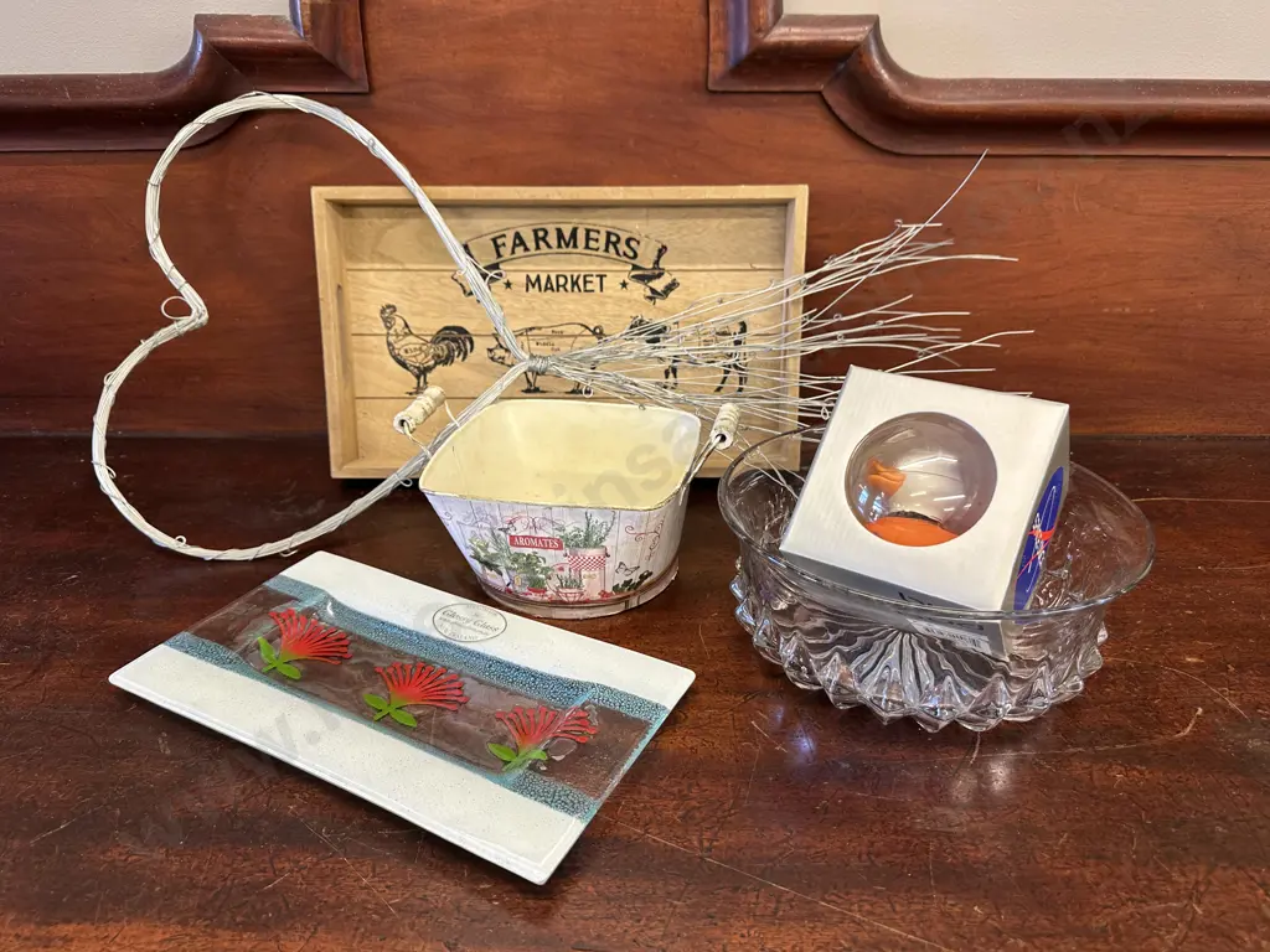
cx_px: 635
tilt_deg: -26.7
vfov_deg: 56.8
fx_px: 881
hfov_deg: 71.6
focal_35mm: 24
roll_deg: +0.4
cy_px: 476
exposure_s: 1/50
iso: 125
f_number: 1.78
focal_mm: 6.86
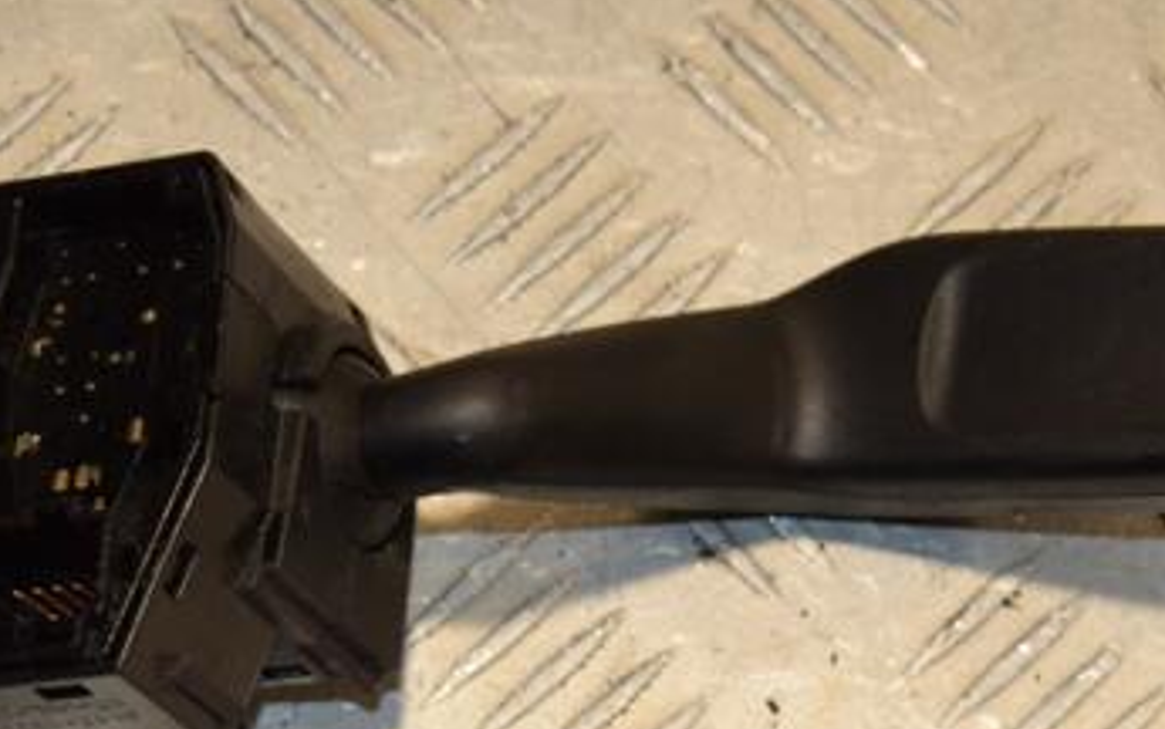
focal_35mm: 154
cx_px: 567
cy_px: 540
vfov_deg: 8.5
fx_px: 4892
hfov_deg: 13.6
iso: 800
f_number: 8
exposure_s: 1/200
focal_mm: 58
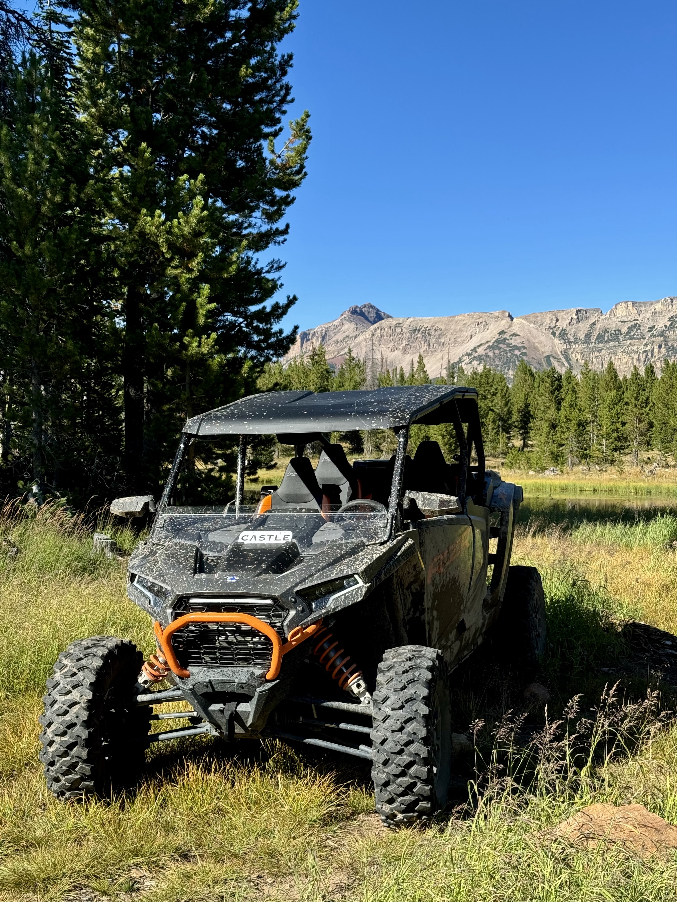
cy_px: 451
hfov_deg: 30.3
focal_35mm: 48
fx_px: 1252
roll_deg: +0.1
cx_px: 338
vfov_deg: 39.7
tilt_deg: -0.3
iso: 64
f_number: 1.78
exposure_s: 1/2110
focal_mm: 6.76
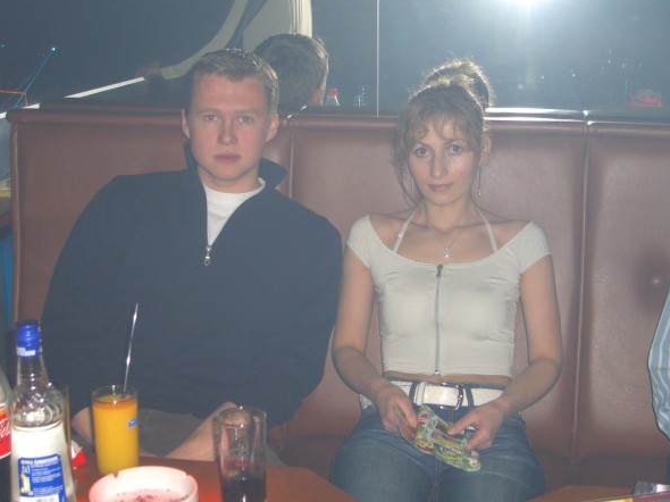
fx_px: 1122
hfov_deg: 33.2
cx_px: 340
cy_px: 249
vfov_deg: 25.2
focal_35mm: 58
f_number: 3.6
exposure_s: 1/60
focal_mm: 11.8
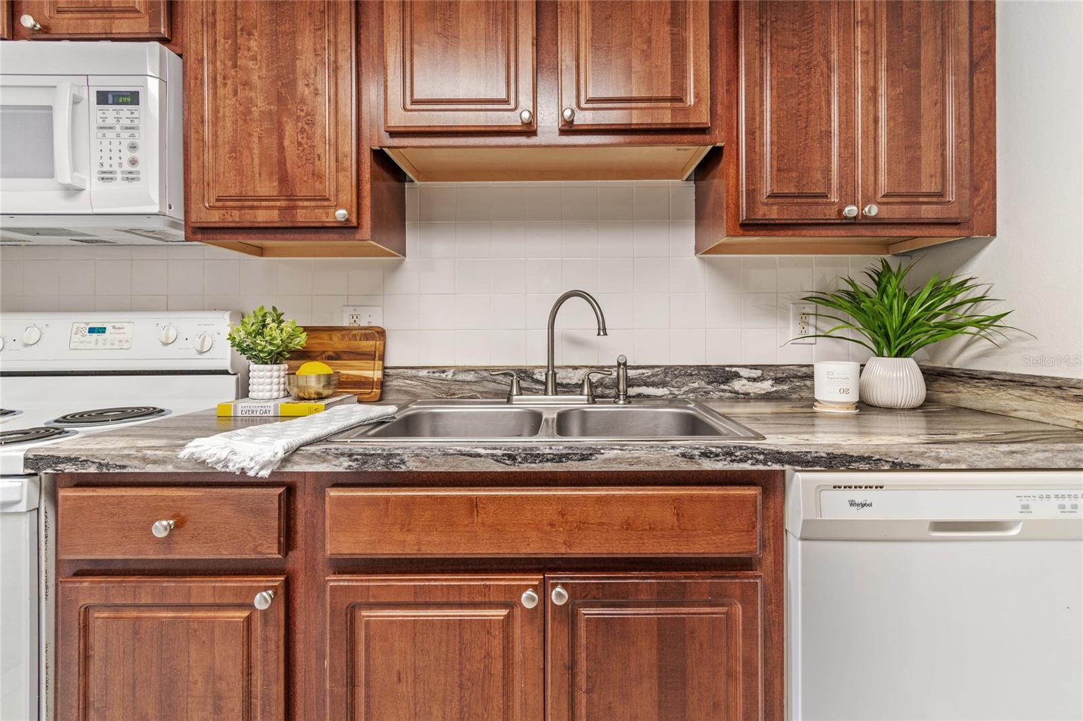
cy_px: 360
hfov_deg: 100.4
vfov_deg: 77.3
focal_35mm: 15
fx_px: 451
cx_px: 542
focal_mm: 10
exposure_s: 1/4
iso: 100
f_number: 7.1
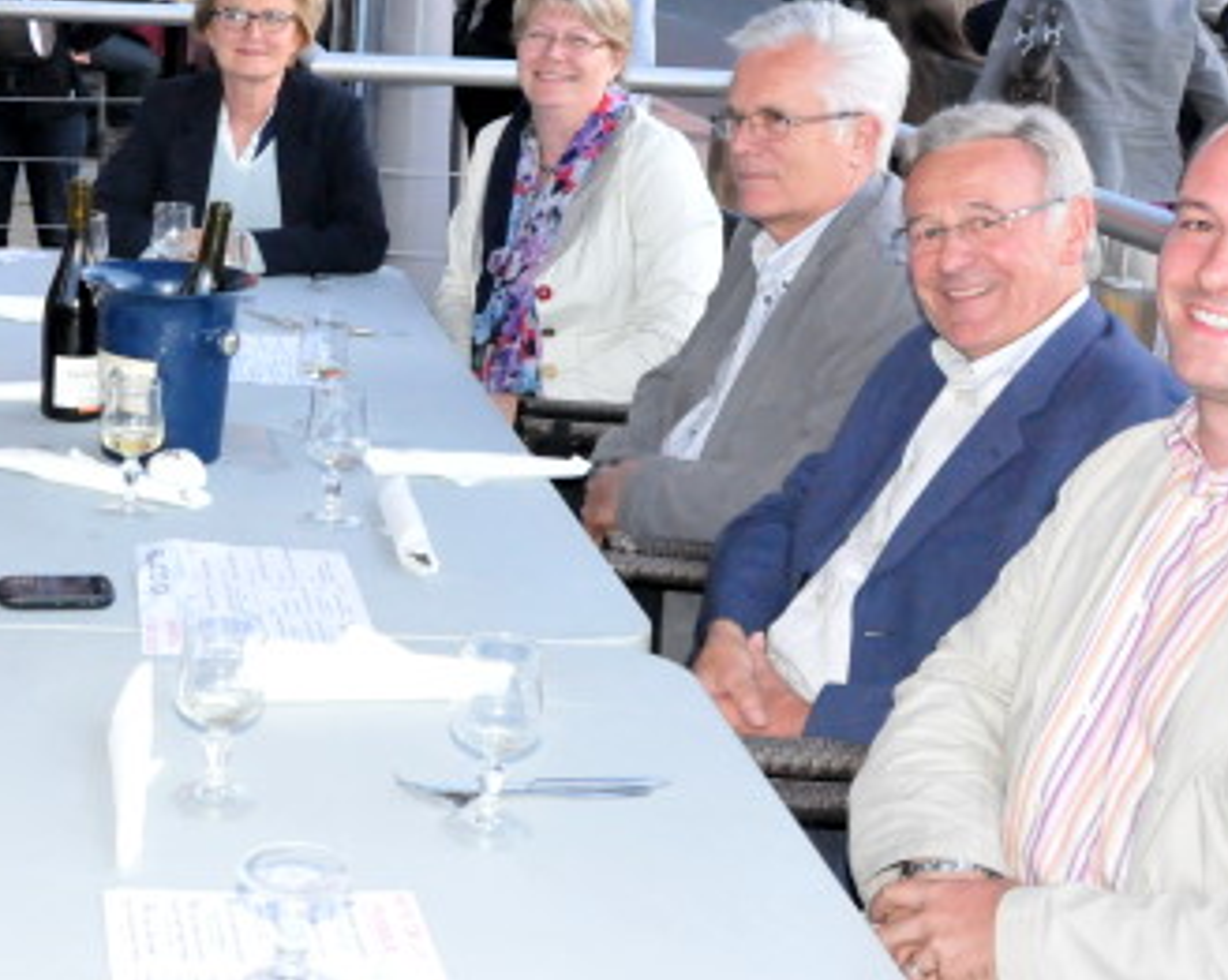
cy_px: 357
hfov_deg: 33.1
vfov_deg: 28.0
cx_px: 139
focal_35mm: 54
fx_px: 1961
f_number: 7.1
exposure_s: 1/60
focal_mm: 18
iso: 3200
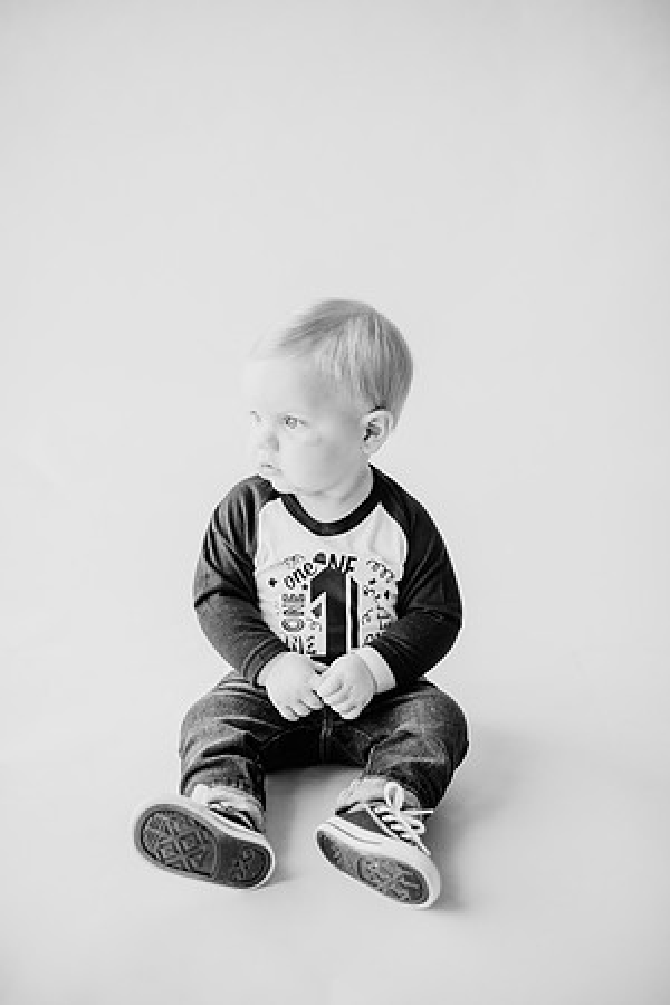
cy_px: 502
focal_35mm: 50
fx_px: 1396
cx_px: 335
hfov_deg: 27.0
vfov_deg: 39.6
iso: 500
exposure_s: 1/640
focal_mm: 50
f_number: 2
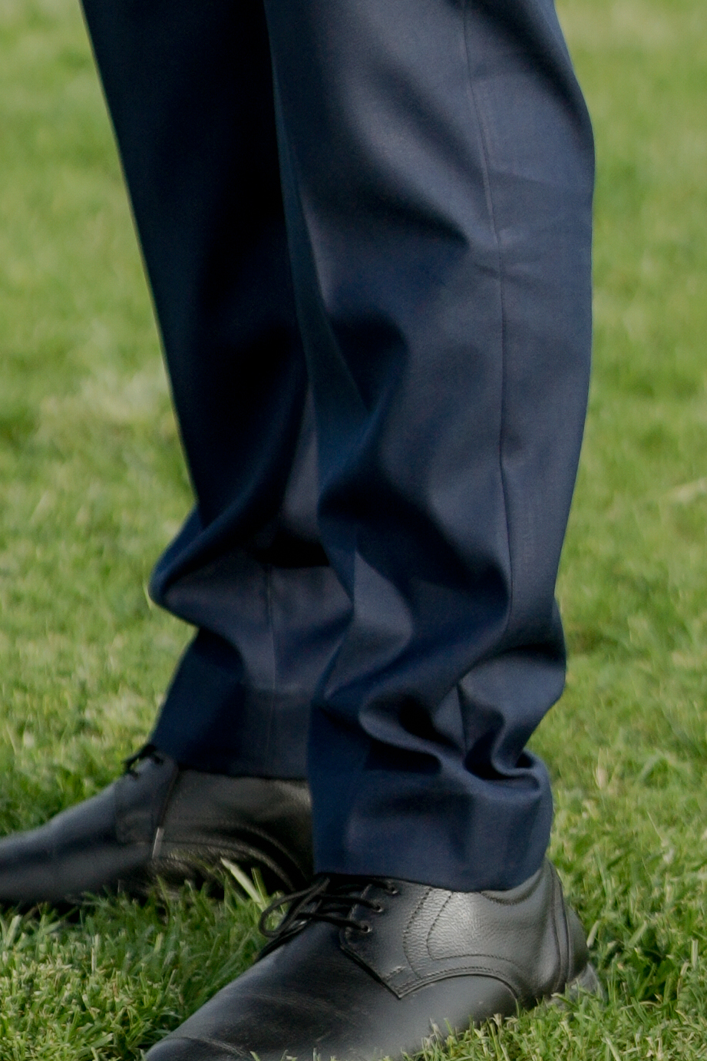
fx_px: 12699
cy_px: -1314
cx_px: 180
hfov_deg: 3.2
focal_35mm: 431
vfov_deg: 4.7
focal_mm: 85
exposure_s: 1/5000
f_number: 1.4
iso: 125
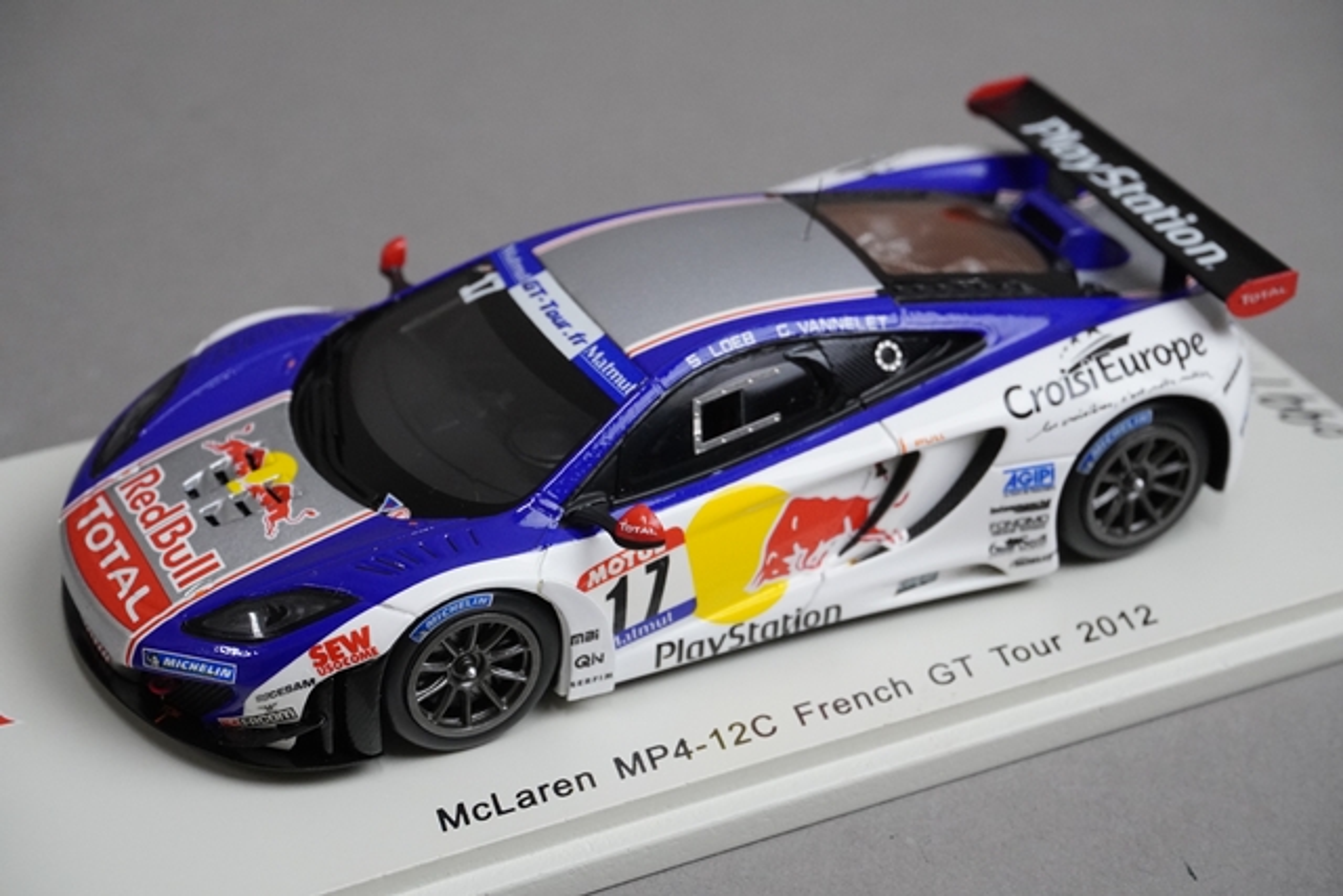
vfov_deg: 18.9
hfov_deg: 28.1
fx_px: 2686
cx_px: 672
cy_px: 448
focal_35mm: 72
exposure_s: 1/30
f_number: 11
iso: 3200
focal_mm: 48
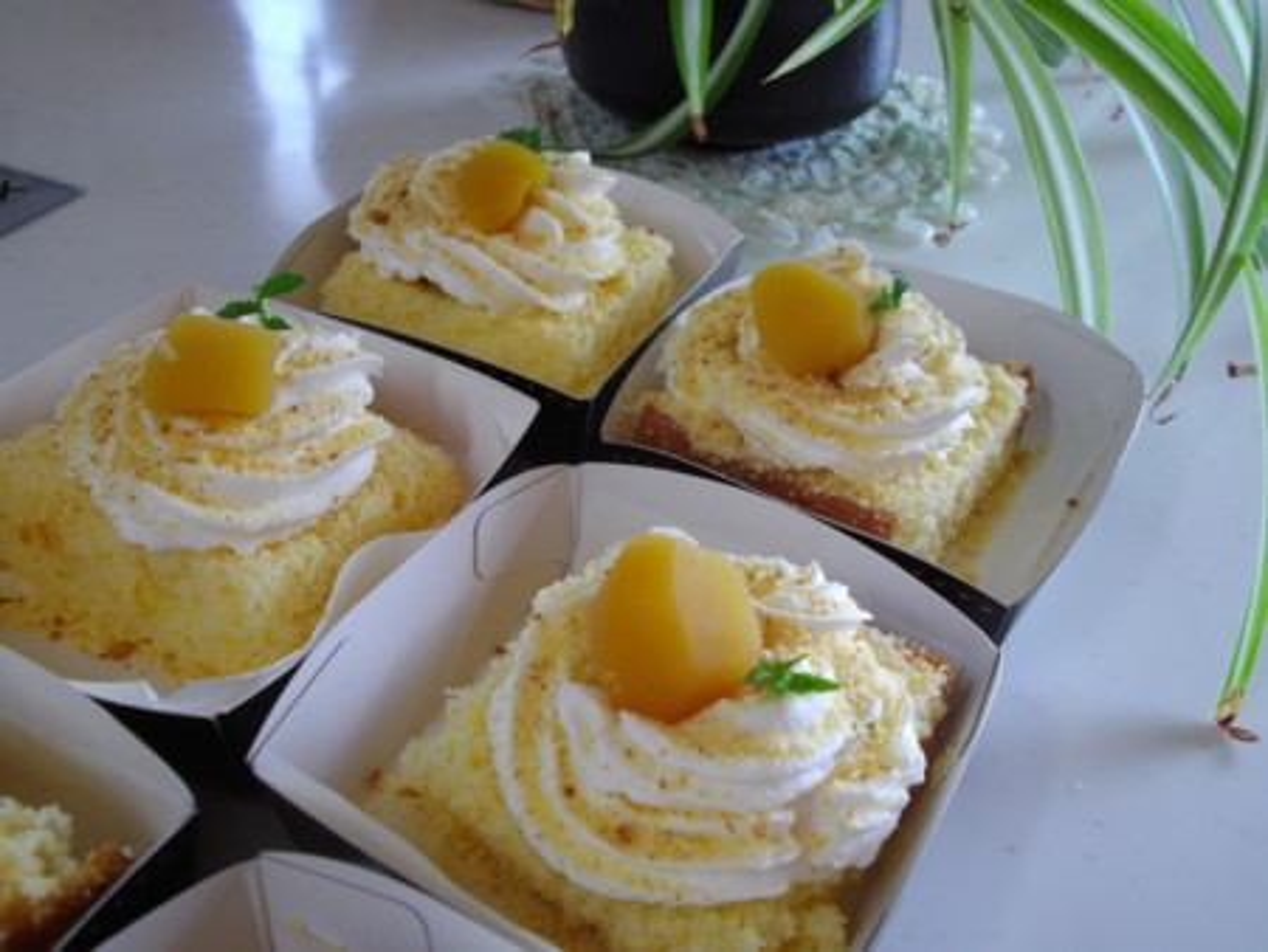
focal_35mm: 32
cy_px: 476
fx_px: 1173
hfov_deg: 56.8
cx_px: 634
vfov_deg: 44.2
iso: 166
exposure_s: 1/50
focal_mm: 5.8
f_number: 3.5
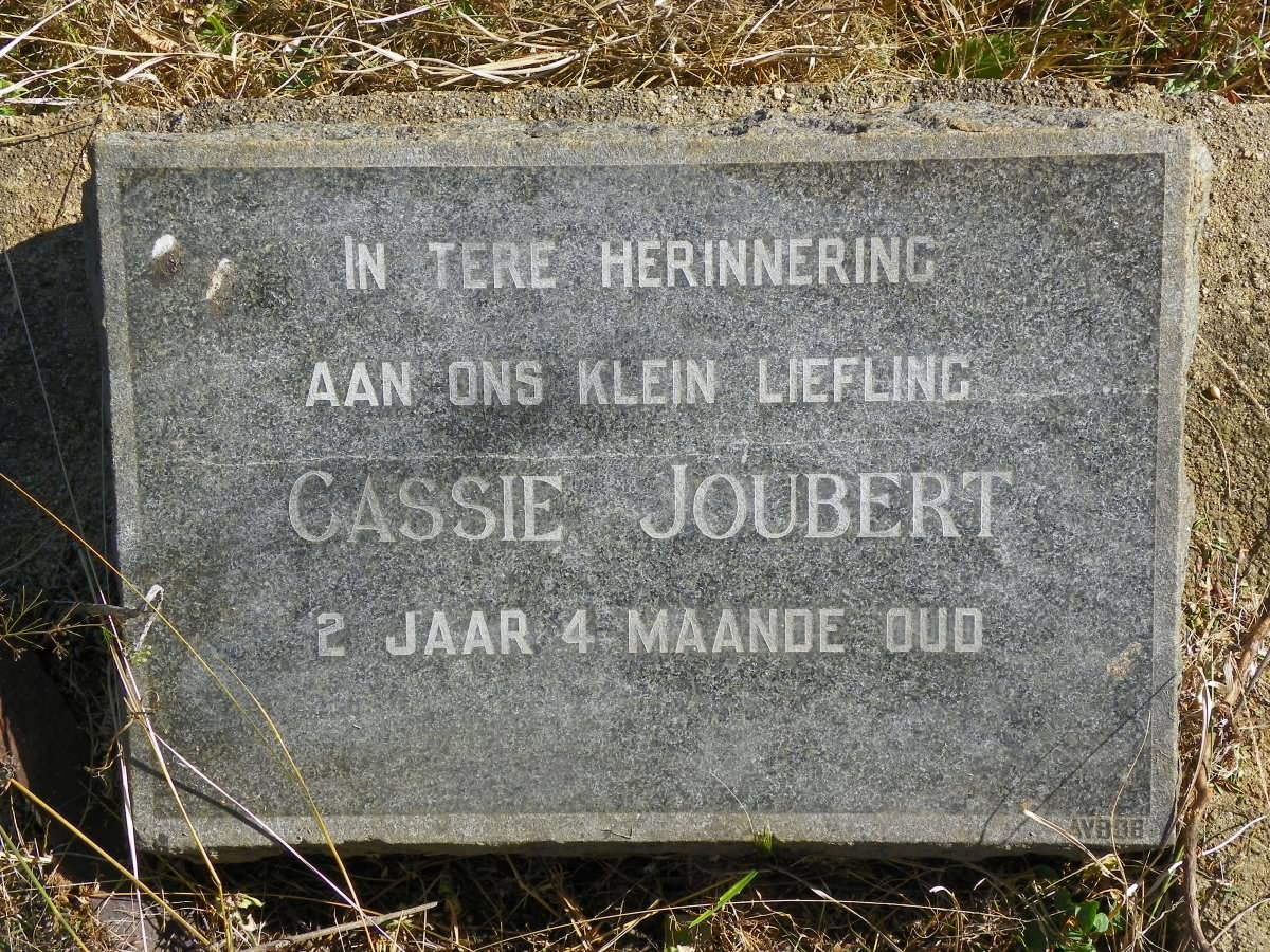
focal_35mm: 64
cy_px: 476
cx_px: 635
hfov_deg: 30.3
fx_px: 2348
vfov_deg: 22.9
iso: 64
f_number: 4.5
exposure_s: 1/200
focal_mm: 11.4
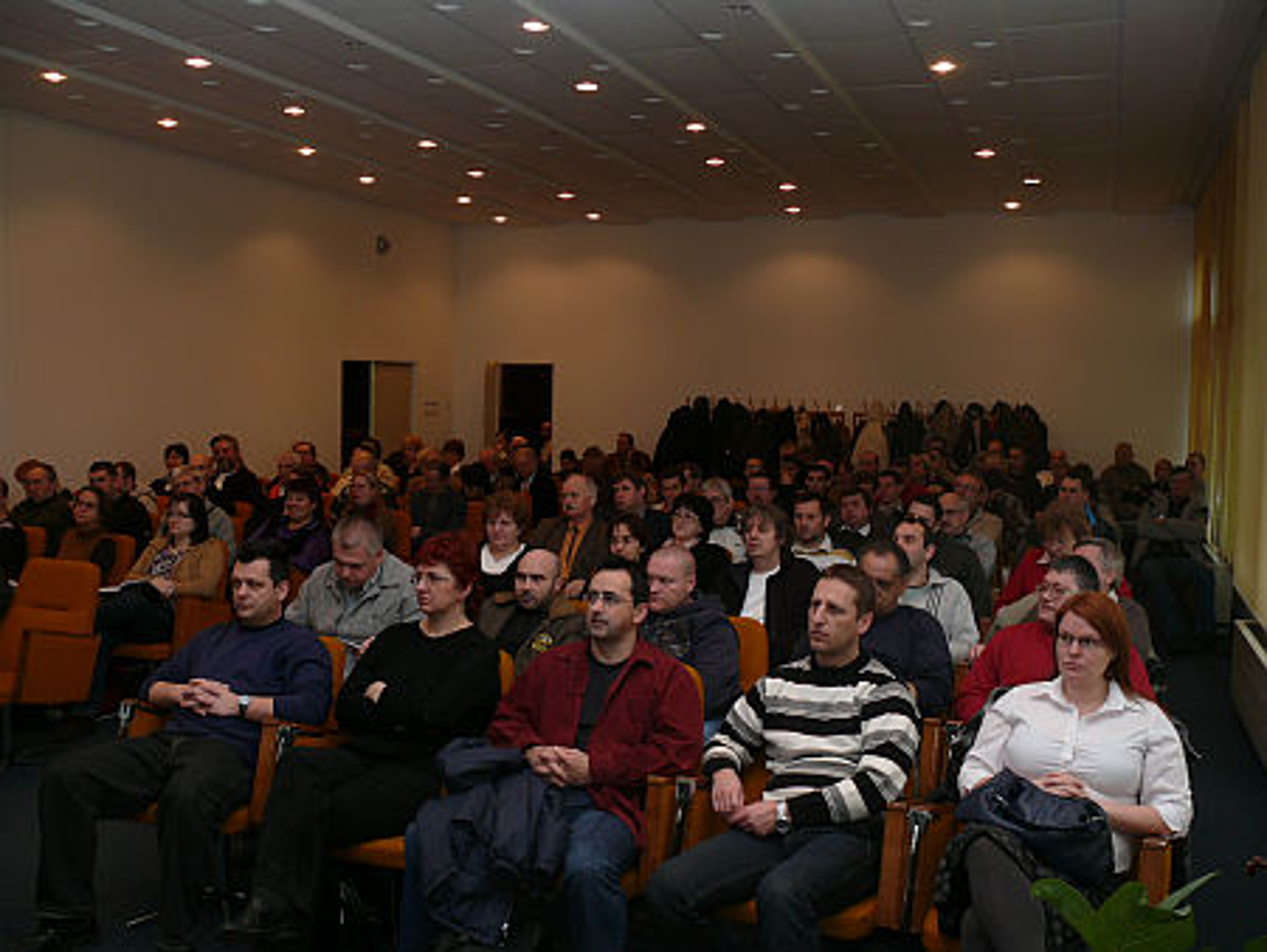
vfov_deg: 40.7
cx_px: 634
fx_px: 1282
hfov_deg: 52.6
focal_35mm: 35
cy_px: 476
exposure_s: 1/25
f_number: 2.8
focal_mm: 7.4
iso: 100
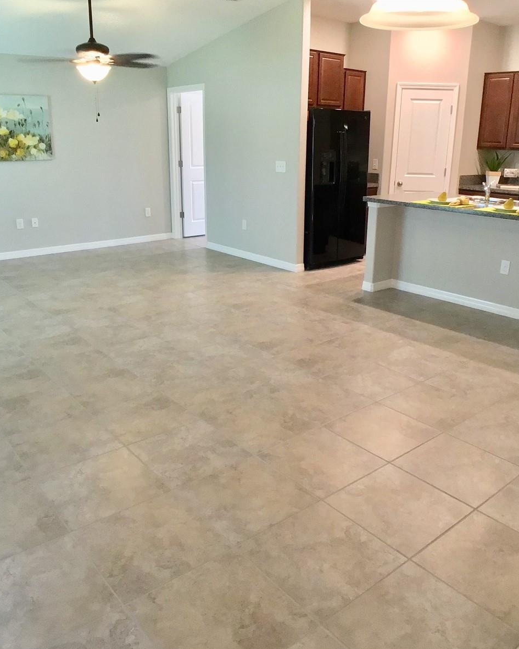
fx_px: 787
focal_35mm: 41
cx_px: 259
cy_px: 327
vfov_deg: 44.8
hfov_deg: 36.5
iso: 200
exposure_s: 1/30
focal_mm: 3.3
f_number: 2.4
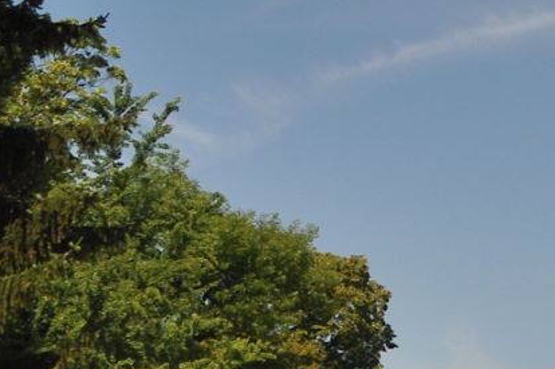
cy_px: 34
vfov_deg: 8.9
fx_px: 2356
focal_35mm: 153
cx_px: 1272
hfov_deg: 11.4
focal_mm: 22
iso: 250
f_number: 8
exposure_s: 1/250
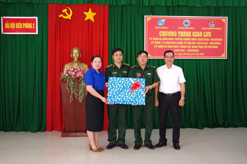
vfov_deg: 36.8
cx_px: 124
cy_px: 82
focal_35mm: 36
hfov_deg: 53.2
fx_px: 247
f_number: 4
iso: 800
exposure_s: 1/100
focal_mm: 24
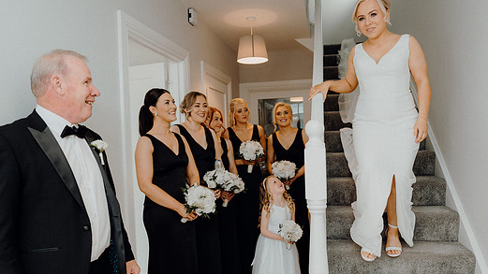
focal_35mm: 28
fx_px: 362
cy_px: 147
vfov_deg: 41.5
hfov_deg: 67.9
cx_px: 251
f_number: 3.5
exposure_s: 1/160
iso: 250
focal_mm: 24
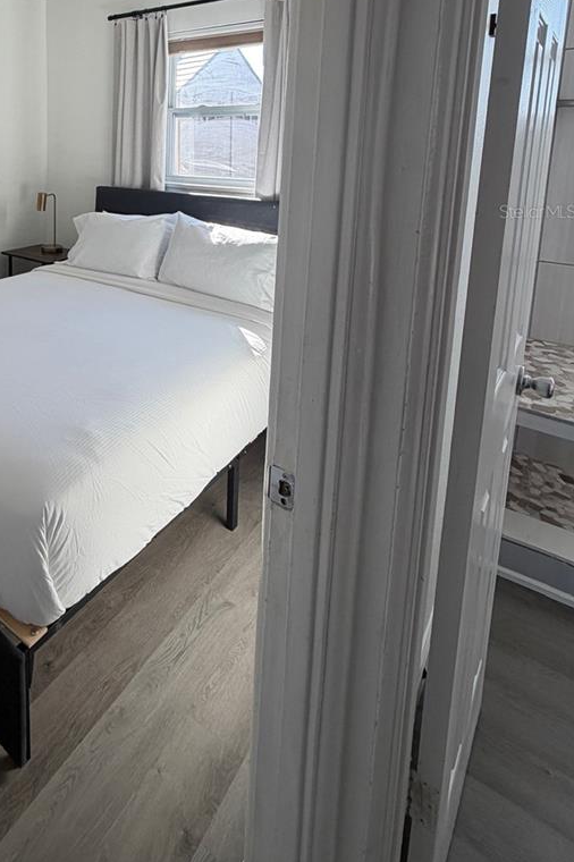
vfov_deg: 70.8
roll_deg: -0.6
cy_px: 211
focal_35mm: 23
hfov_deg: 49.7
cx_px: 69
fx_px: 551
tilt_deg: -8.0
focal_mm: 2.22
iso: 50
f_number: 2.2
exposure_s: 1/121
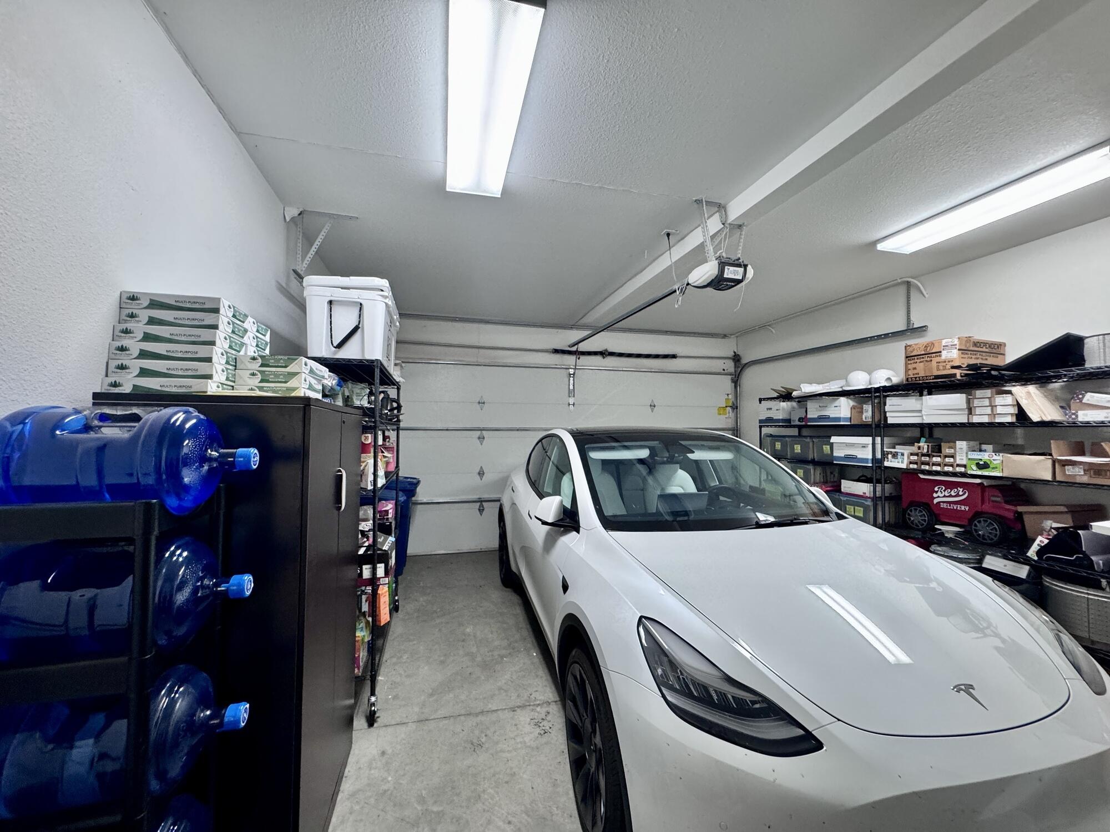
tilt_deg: +3.1
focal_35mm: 14
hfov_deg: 102.1
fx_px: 449
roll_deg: +0.9
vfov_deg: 85.7
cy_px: 416
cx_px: 555
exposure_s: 1/60
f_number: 2.2
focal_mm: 2.22
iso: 250
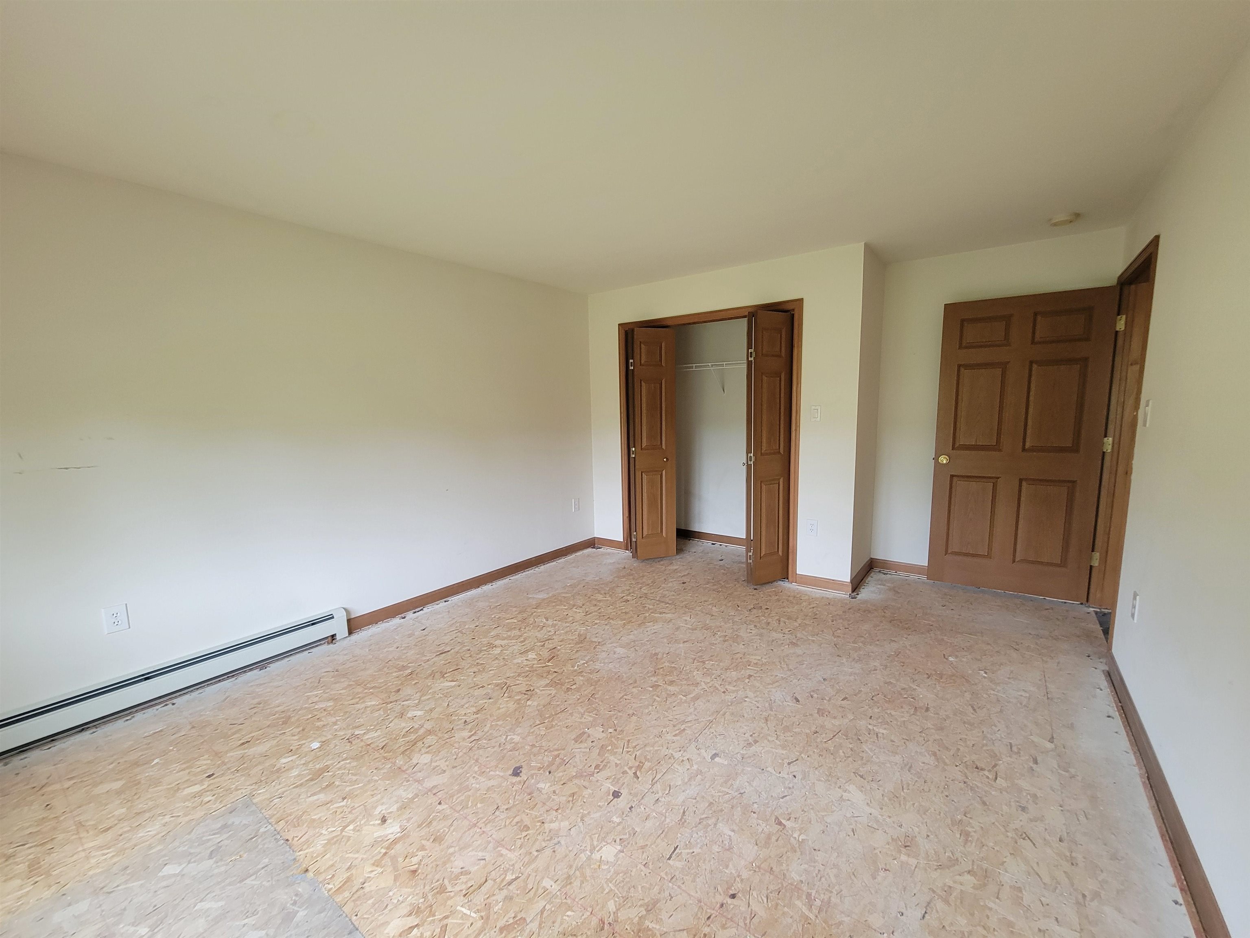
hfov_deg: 106.2
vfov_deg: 89.9
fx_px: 469
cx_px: 625
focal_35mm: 13
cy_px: 469
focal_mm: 2.2
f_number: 2.2
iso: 160
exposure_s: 1/60
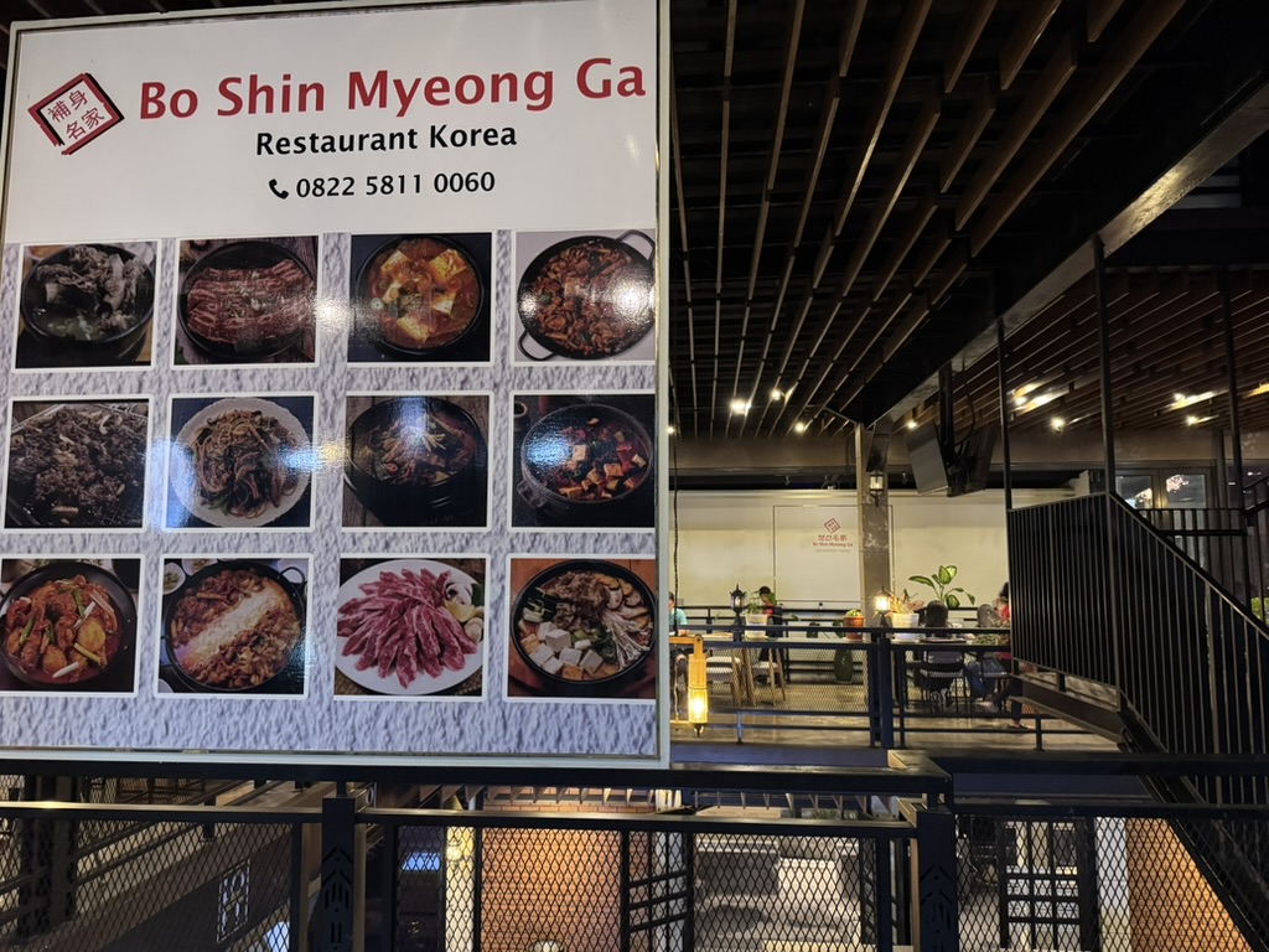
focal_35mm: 24
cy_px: 476
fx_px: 880
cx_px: 634
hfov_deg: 71.6
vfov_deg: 56.8
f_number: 1.78
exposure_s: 1/33
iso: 800
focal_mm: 6.76
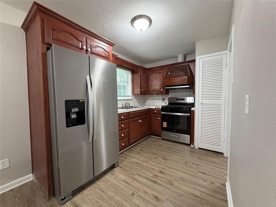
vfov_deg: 85.7
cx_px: 138
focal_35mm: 14
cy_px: 104
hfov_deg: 102.1
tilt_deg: -2.7
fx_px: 112
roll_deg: -0.1
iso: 250
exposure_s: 1/60
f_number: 2.2
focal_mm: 2.22
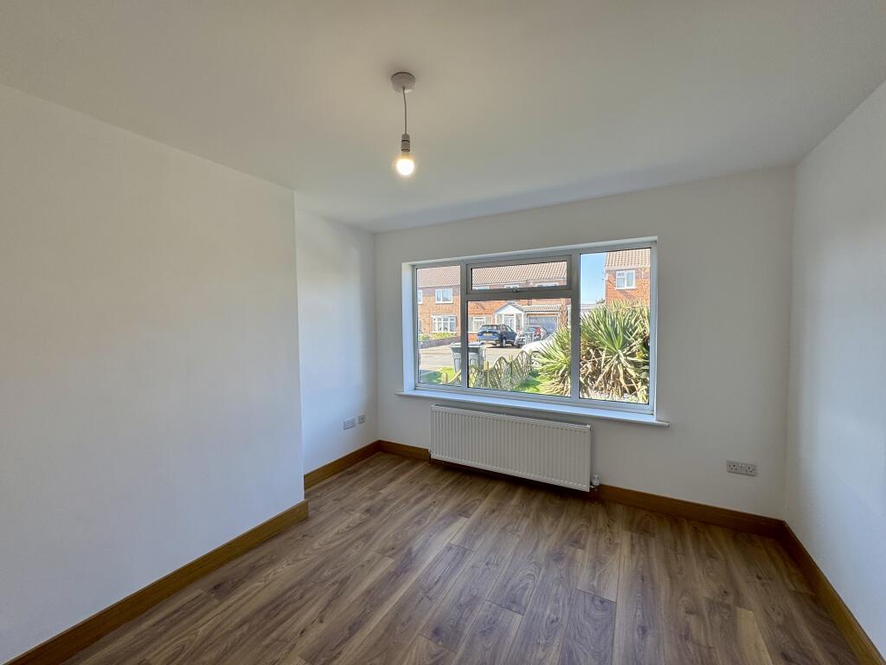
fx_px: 358
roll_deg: +0.6
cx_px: 443
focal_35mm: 14
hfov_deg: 102.1
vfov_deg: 85.7
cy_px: 332
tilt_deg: -2.4
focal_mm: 2.22
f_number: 2.2
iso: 40
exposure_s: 1/183
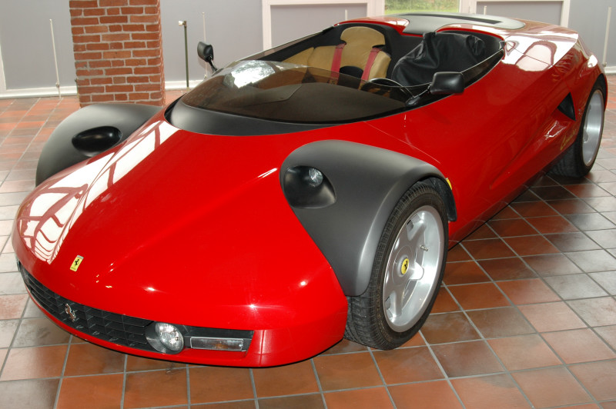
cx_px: 308
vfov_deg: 31.8
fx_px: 718
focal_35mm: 42
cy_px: 204
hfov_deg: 46.4
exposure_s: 1/60
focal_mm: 28
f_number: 5.6
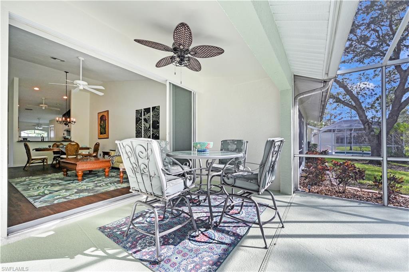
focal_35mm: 14
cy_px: 136
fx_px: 159
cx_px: 204
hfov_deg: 104.3
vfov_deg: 81.1
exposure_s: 1/25
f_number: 11
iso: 160
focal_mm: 14
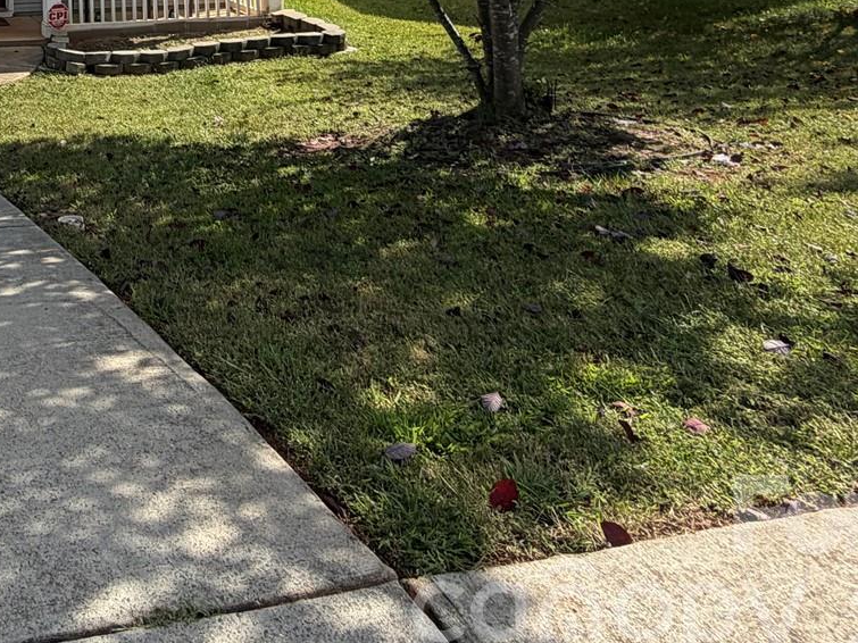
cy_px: -175
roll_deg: +1.5
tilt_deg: +1.4
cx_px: -68
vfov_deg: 30.5
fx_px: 942
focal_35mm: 38
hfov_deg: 40.4
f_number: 2.2
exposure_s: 1/799
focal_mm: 2.22
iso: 25
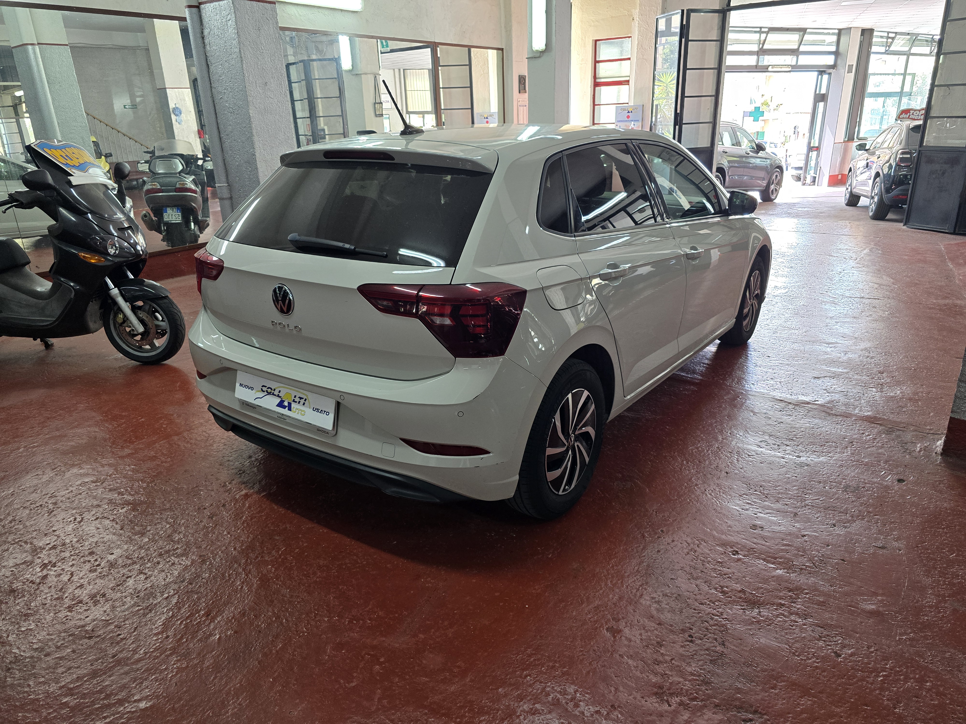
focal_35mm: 23
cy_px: 362
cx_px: 483
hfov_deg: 73.9
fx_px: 642
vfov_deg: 58.9
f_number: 1.7
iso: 250
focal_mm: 6.3
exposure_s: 1/100
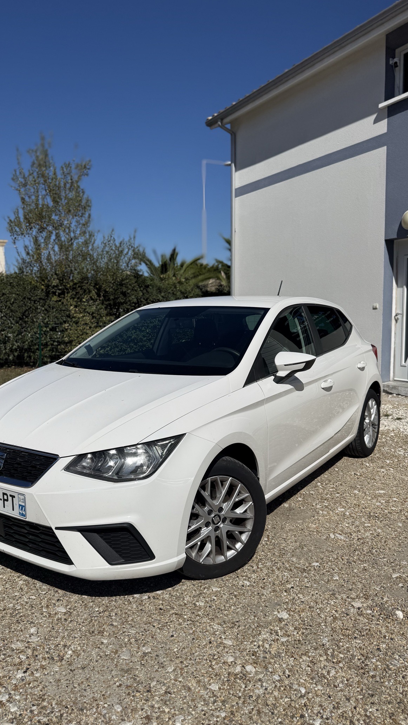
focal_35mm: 27
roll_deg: +0.6
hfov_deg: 42.7
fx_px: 519
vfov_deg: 69.8
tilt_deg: -6.1
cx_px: 163
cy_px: 373
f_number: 1.78
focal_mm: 6.76
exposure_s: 1/14286
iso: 80
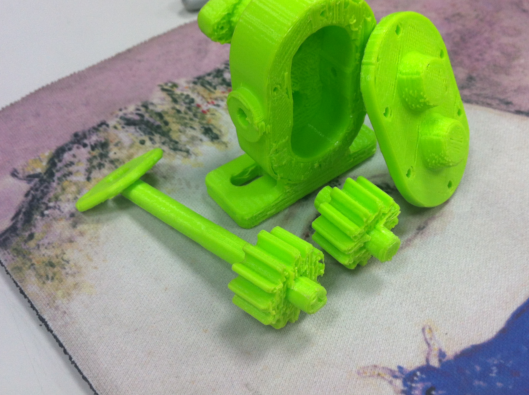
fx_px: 671
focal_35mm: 44
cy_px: 157
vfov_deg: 32.7
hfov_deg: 42.8
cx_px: 311
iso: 80
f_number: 2.8
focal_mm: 3.85
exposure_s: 1/20
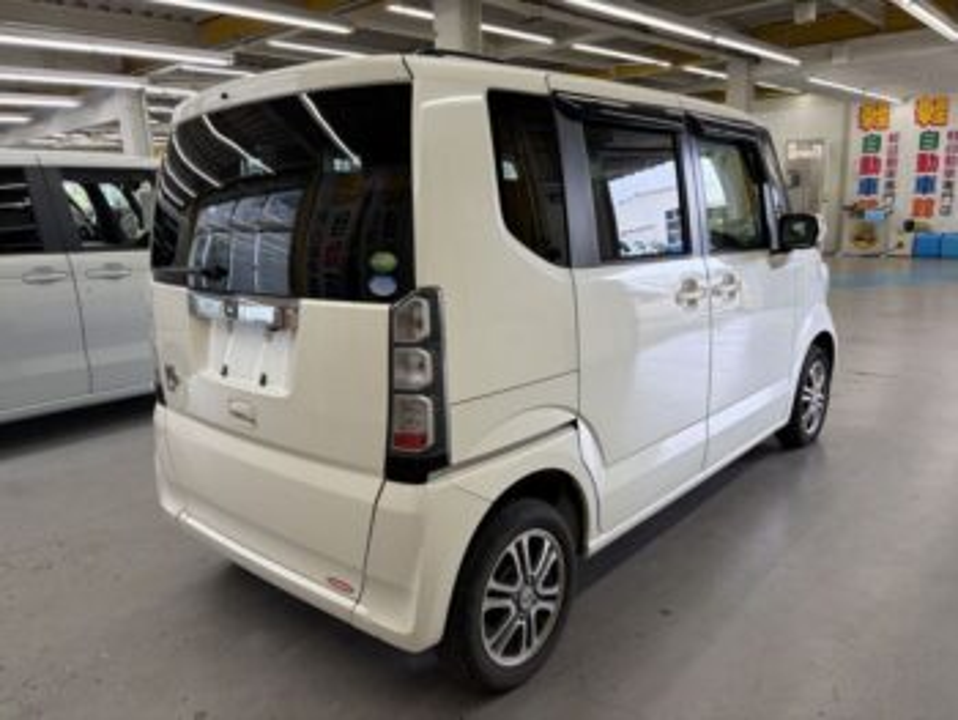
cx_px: 479
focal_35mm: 26
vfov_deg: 53.1
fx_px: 720
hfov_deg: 67.3
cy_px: 360
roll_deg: +3.2
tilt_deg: -12.4
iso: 50
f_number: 1.6
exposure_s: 1/100
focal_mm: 5.96
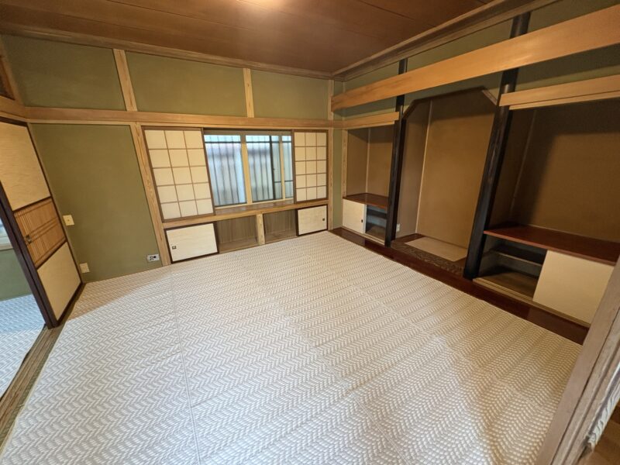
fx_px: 251
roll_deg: +2.0
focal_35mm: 14
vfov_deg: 85.7
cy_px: 232
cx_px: 310
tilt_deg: -18.9
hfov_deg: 102.1
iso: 320
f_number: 2.2
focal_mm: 2.22
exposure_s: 1/60
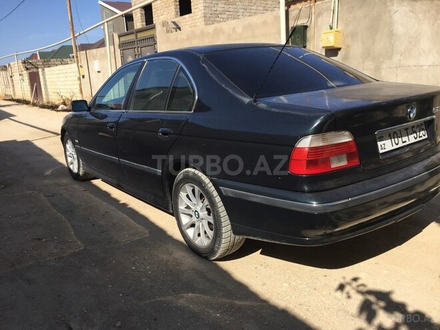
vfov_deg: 48.2
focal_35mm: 29
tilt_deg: -14.7
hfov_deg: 61.7
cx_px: 220
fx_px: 369
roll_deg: +2.7
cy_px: 165
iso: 32
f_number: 2.2
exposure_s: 1/1721
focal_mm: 4.15
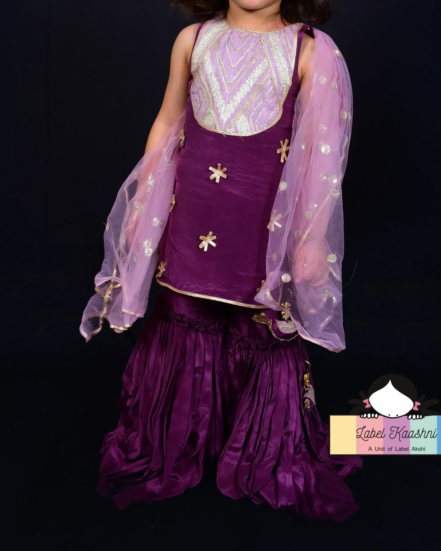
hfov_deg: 25.0
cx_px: 225
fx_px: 995
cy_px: 160
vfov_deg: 30.6
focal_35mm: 61
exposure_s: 1/160
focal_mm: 26
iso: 160
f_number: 9
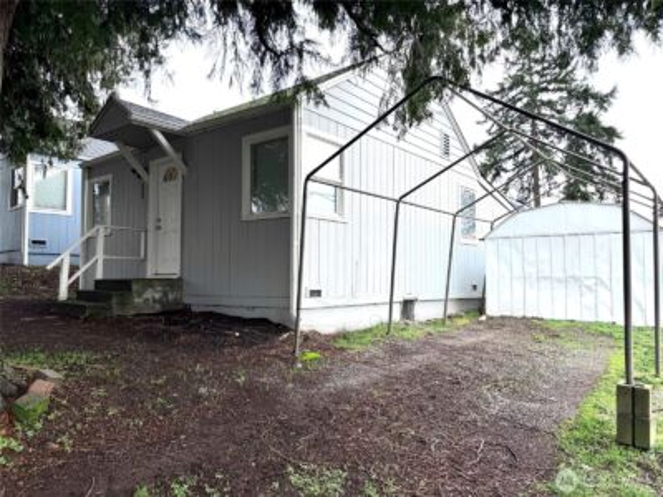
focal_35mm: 24
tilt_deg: +5.9
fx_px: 460
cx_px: 332
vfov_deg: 56.8
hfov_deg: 71.6
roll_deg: +1.0
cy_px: 248
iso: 80
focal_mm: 6.76
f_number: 1.78
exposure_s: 1/514
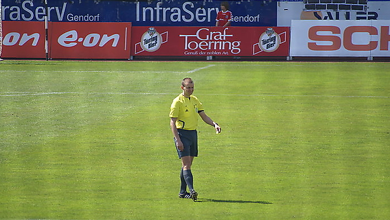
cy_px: 102
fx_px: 4902
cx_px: 195
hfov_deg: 4.6
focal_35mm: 474
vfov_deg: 2.6
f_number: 5.6
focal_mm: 300
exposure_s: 1/500
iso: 200
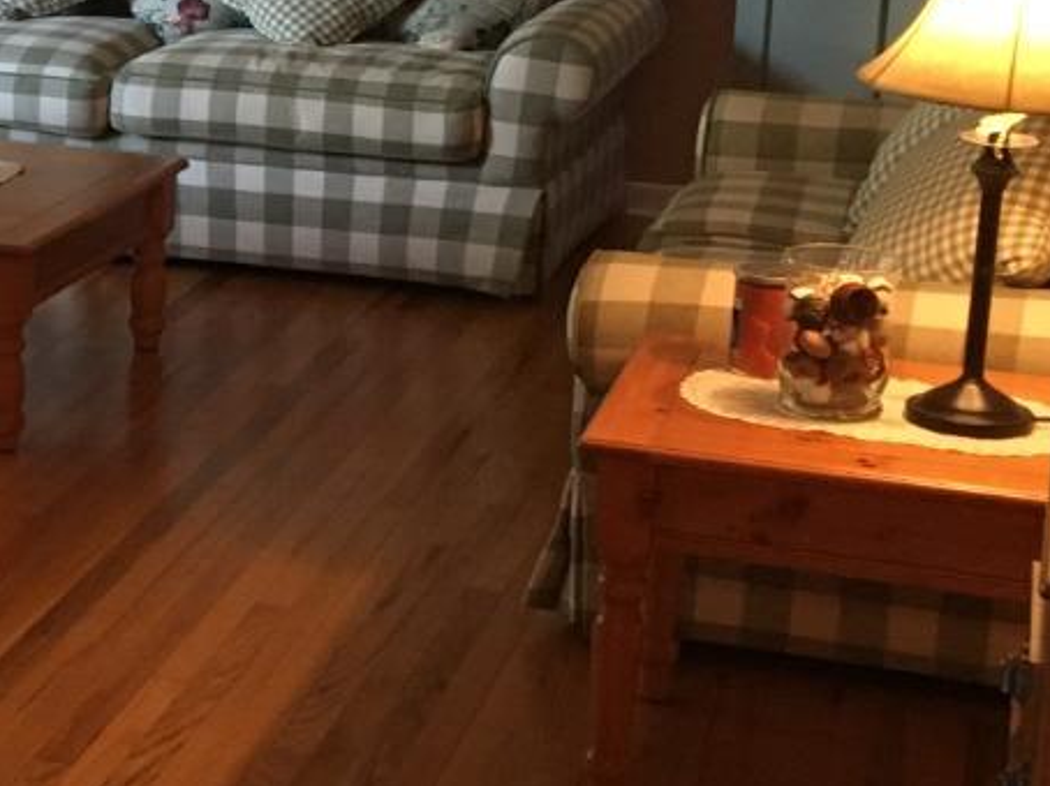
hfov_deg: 19.9
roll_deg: +1.2
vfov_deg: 16.0
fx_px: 2789
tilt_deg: -12.9
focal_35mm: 92
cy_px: 236
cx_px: -227
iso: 160
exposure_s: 1/30
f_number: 2.2
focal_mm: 4.15
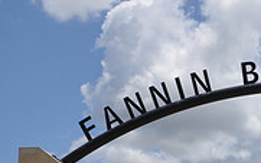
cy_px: 219
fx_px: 626
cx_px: 335
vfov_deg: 14.2
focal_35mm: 88
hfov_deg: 21.4
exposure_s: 1/200
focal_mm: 18
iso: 200
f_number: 14
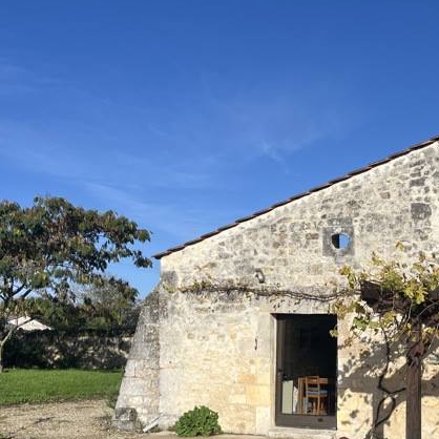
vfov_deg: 37.8
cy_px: 304
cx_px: 378
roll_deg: -0.4
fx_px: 631
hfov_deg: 36.4
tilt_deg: +4.2
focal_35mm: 44
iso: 50
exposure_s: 1/5848
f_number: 1.6
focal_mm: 5.1
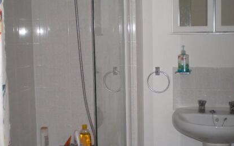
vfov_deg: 22.7
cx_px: 124
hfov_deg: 35.7
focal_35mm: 57
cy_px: 66
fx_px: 363
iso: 64
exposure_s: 1/60
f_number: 3.1
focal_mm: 6.3
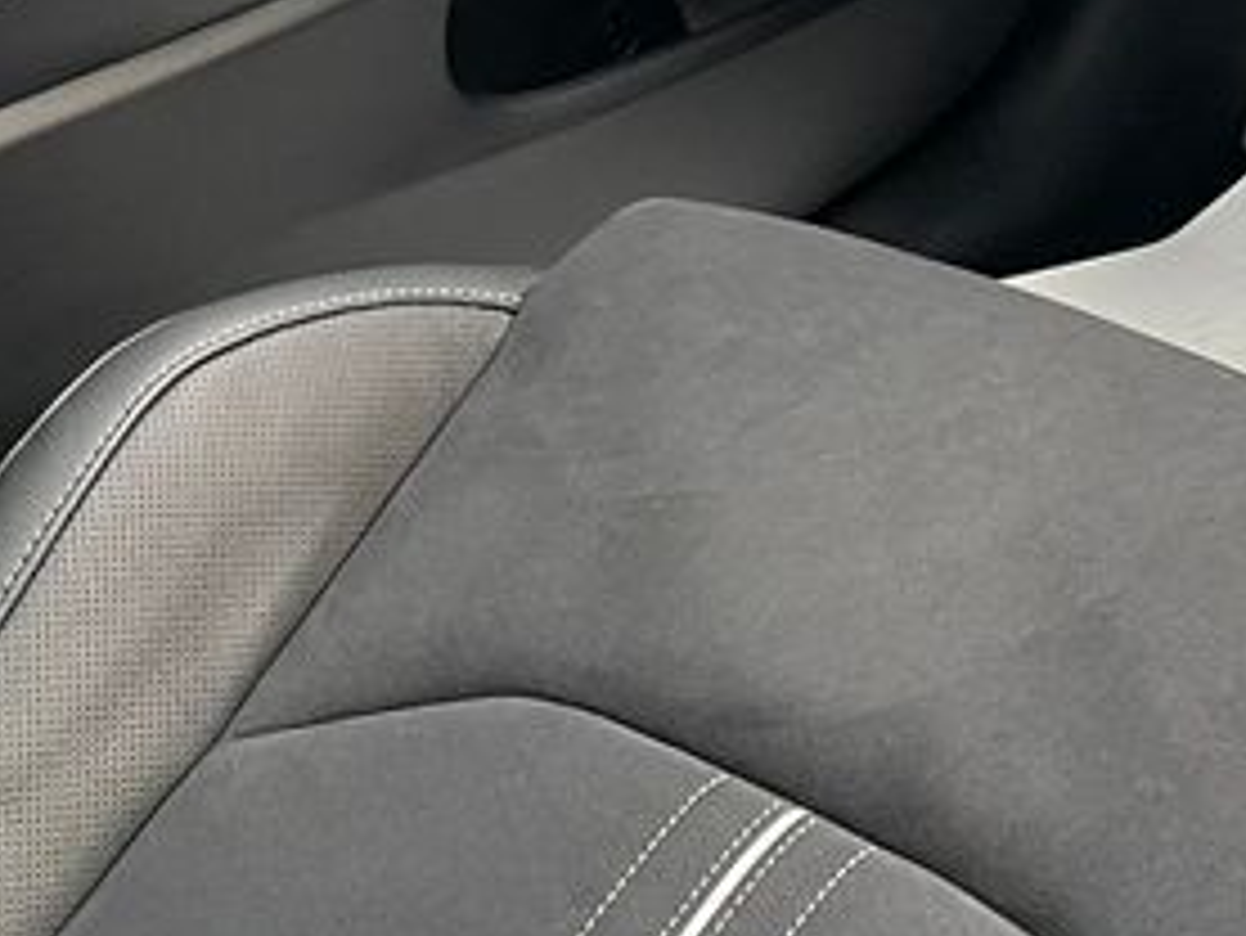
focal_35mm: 96
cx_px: 1143
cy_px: -306
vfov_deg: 14.7
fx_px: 3457
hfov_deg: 20.0
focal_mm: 4.2
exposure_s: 1/77
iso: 125
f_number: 1.6
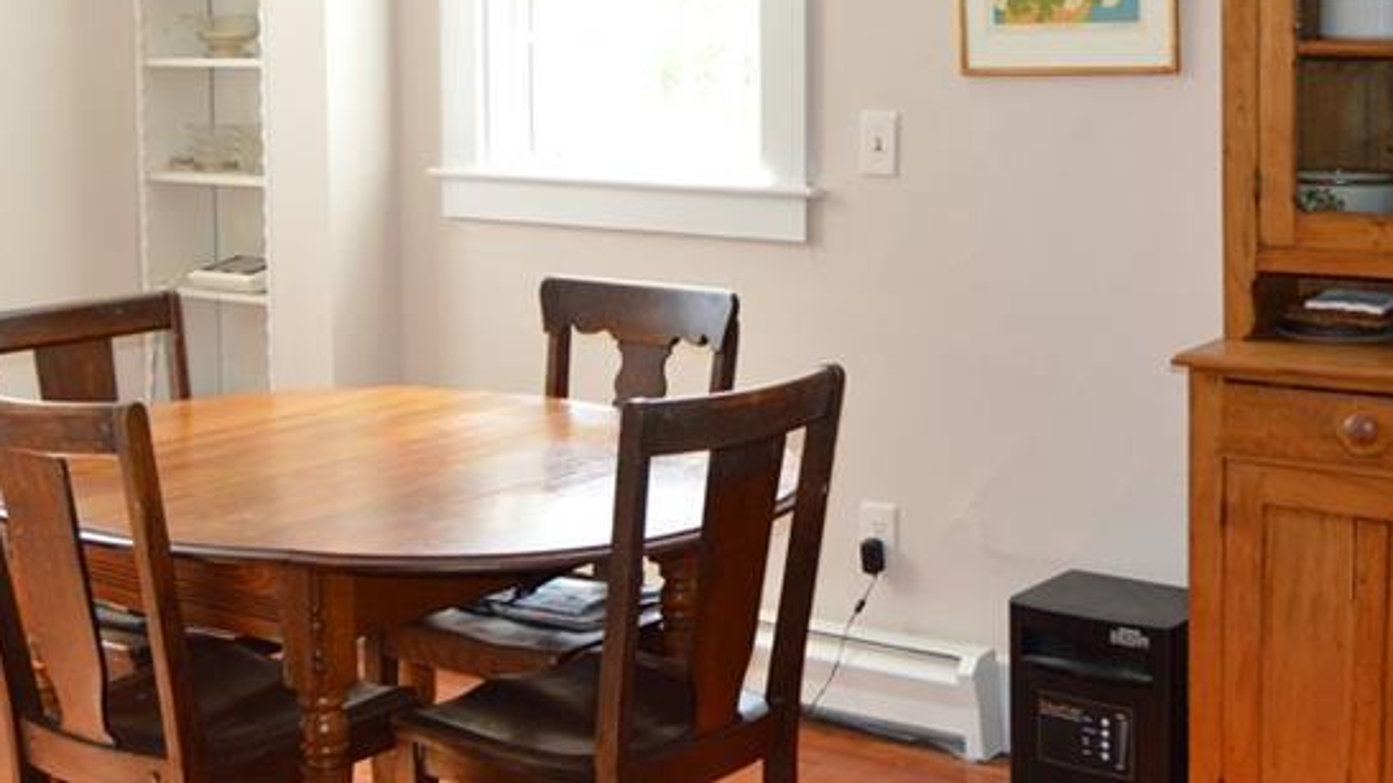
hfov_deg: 38.7
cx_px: 929
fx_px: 1957
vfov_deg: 22.5
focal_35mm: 53
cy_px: 263
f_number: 4
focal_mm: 18
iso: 400
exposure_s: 1/80
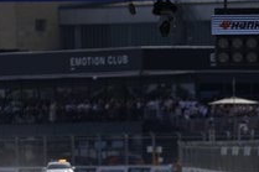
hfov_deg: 2.7
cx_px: 72
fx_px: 5499
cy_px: 248
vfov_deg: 1.8
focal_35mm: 765
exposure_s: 1/4000
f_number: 4
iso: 160
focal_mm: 200
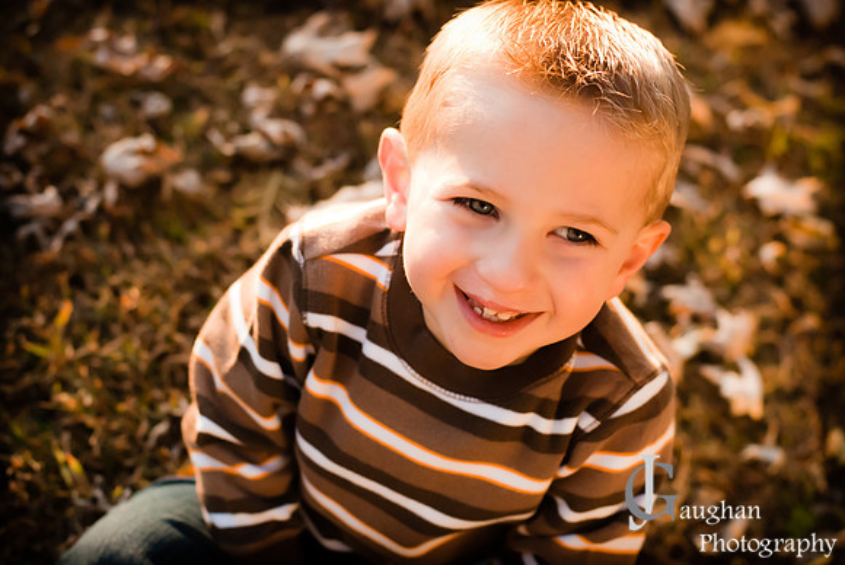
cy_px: 282
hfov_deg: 27.0
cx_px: 422
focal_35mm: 75
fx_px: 1762
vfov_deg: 18.2
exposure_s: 1/400
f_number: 3.5
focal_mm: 50
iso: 400
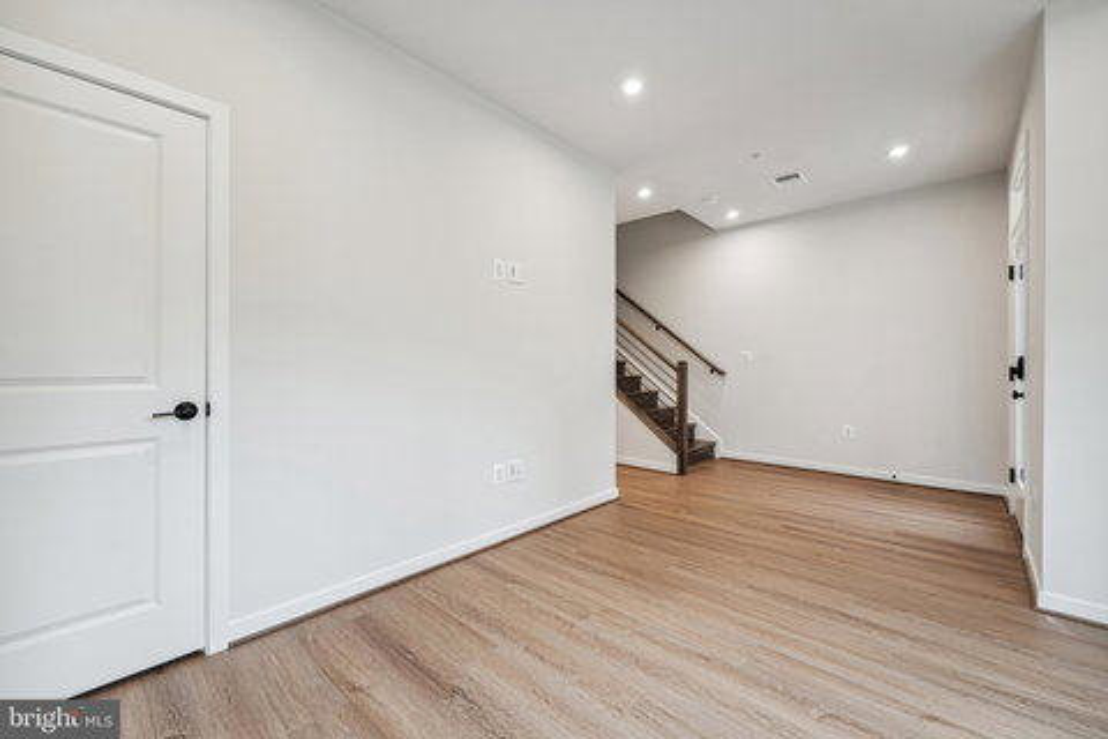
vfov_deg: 81.2
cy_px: 370
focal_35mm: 14
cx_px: 554
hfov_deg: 104.3
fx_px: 431
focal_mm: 14
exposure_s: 1/20
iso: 400
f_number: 8
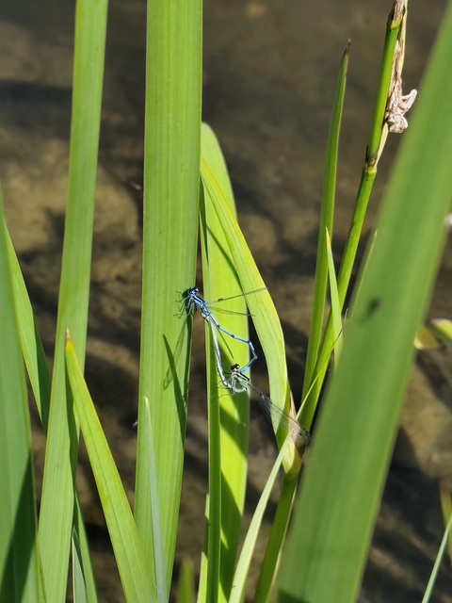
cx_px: 226
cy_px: 302
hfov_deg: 16.1
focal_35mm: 92
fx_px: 1602
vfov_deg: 21.3
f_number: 1.65
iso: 50
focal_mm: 6.19
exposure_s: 1/649
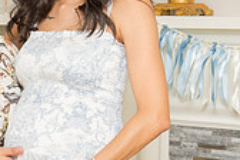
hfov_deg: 11.5
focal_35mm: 168
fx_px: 1120
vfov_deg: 8.2
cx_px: -159
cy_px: 93
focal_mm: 48
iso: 640
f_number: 5.6
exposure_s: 1/200
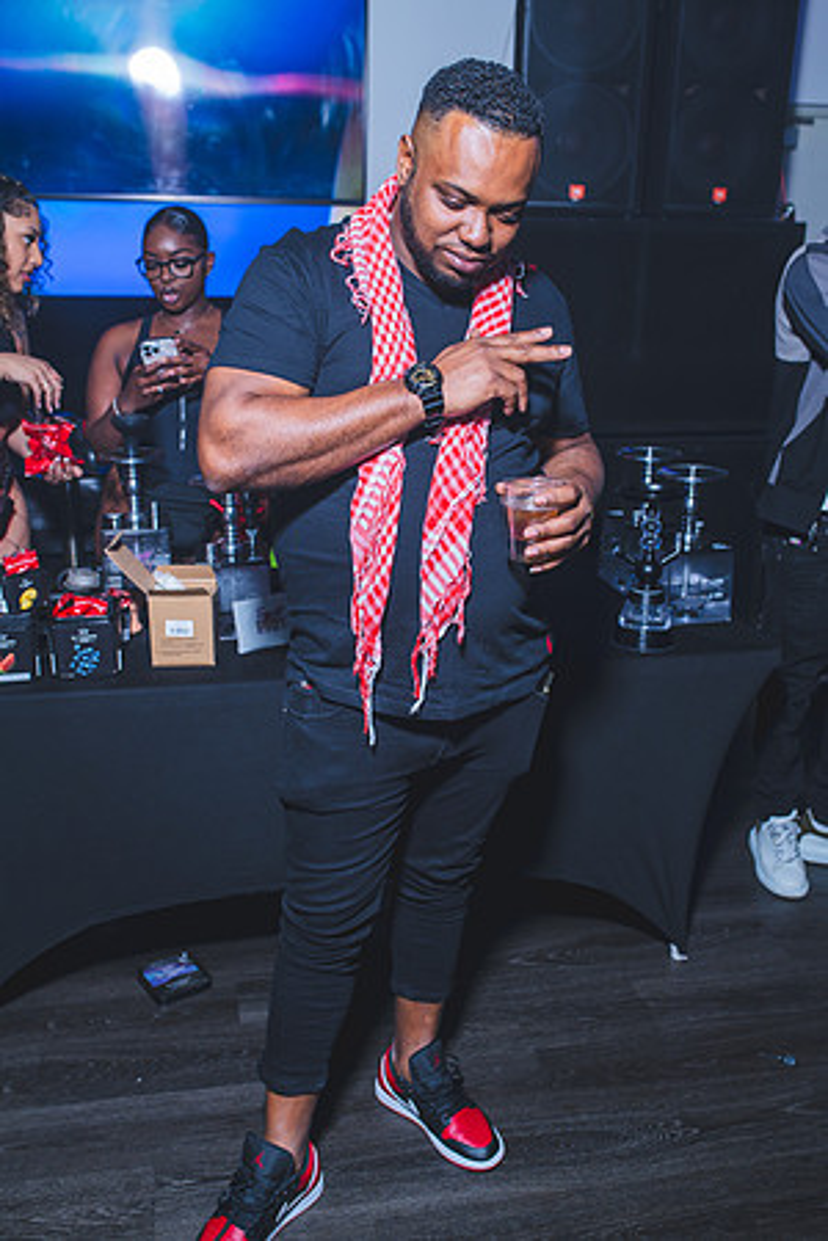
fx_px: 1207
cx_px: 414
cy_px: 620
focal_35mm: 35
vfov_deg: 54.4
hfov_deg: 37.9
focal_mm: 35
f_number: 4
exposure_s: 1/250
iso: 400
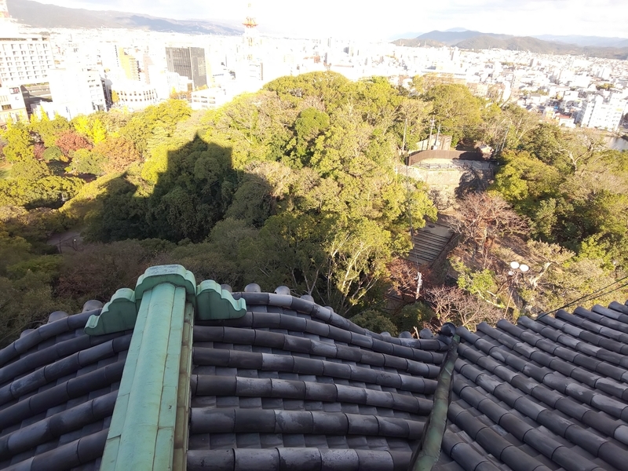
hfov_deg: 81.7
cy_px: 236
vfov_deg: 66.0
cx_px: 314
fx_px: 363
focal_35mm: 20
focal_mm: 3.45
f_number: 1.94
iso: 28
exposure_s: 1/221
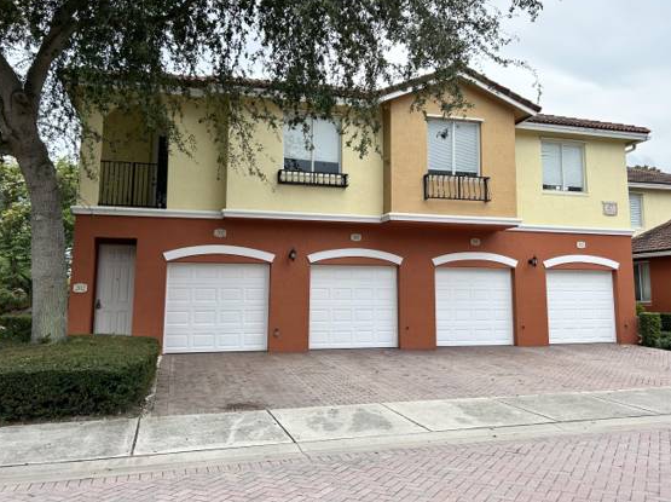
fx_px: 581
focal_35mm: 30
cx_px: 360
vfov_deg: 46.6
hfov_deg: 60.0
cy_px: 220
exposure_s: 1/2915
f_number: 1.5
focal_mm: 5.7
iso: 50
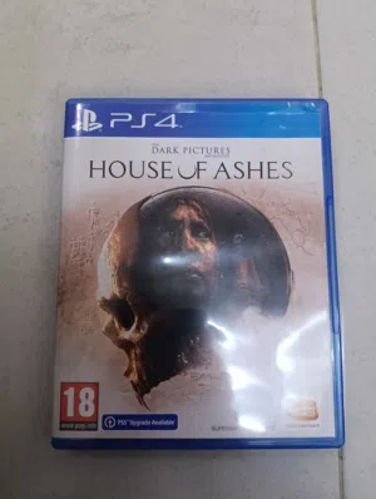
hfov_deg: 51.5
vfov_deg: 65.2
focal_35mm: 27
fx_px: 390
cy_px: 250
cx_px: 188
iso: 1000
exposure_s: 1/33.3
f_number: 1.8
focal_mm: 3.98
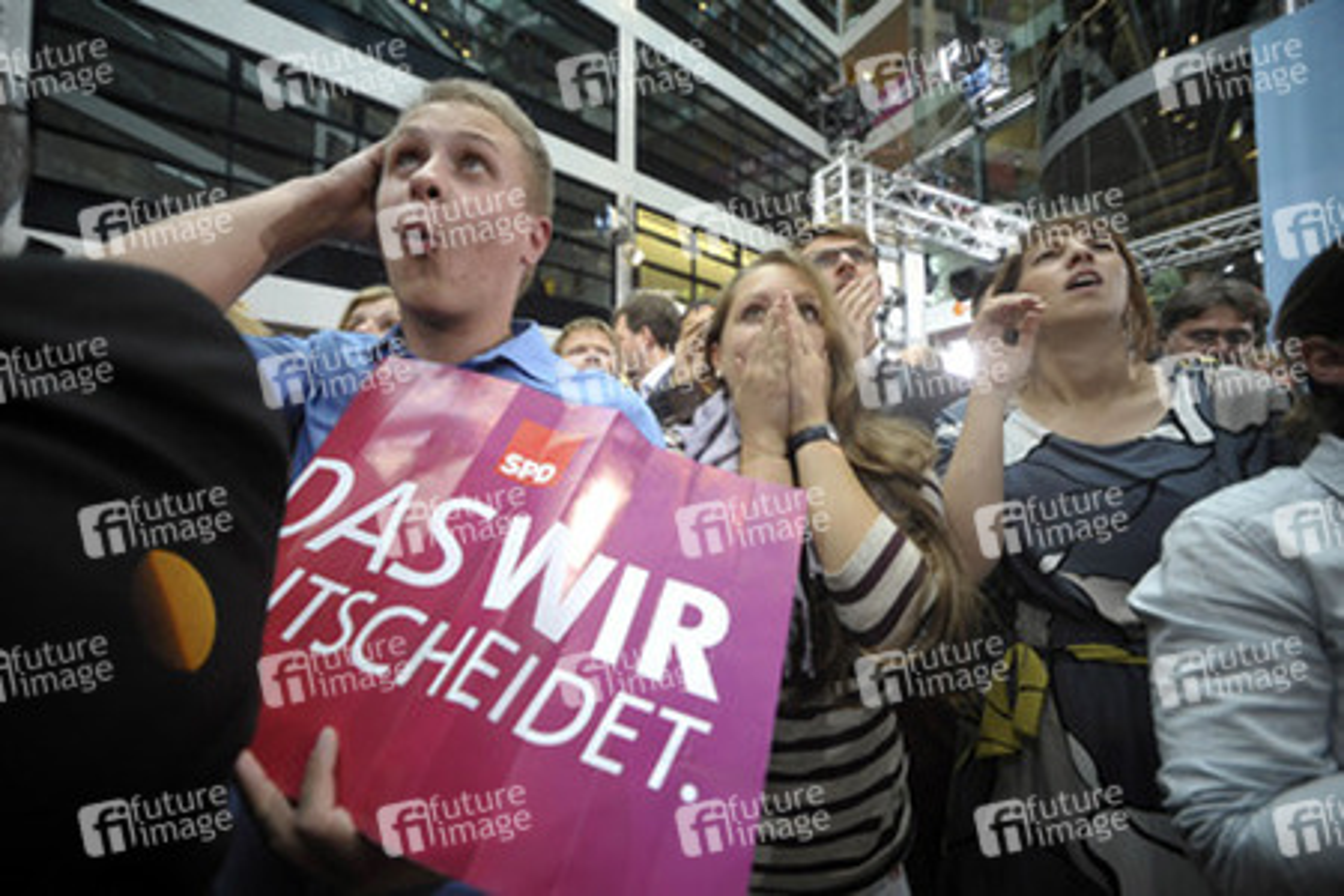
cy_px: 448
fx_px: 523
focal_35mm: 14
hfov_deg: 104.3
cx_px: 672
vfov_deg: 81.2
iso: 2000
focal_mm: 14
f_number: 2.8
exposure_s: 1/160
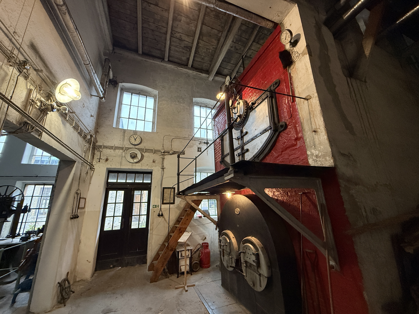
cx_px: 210
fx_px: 169
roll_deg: +2.2
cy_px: 157
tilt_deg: +16.0
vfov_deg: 85.7
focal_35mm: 14
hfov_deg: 102.1
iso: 500
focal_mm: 2.22
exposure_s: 1/60
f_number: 2.2
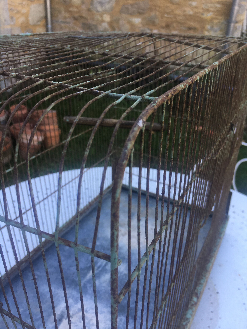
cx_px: 124
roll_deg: -3.3
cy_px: 164
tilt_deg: -29.0
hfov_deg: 48.2
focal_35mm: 29
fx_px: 276
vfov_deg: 61.7
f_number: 2.2
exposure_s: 1/114
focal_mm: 4.15
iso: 25
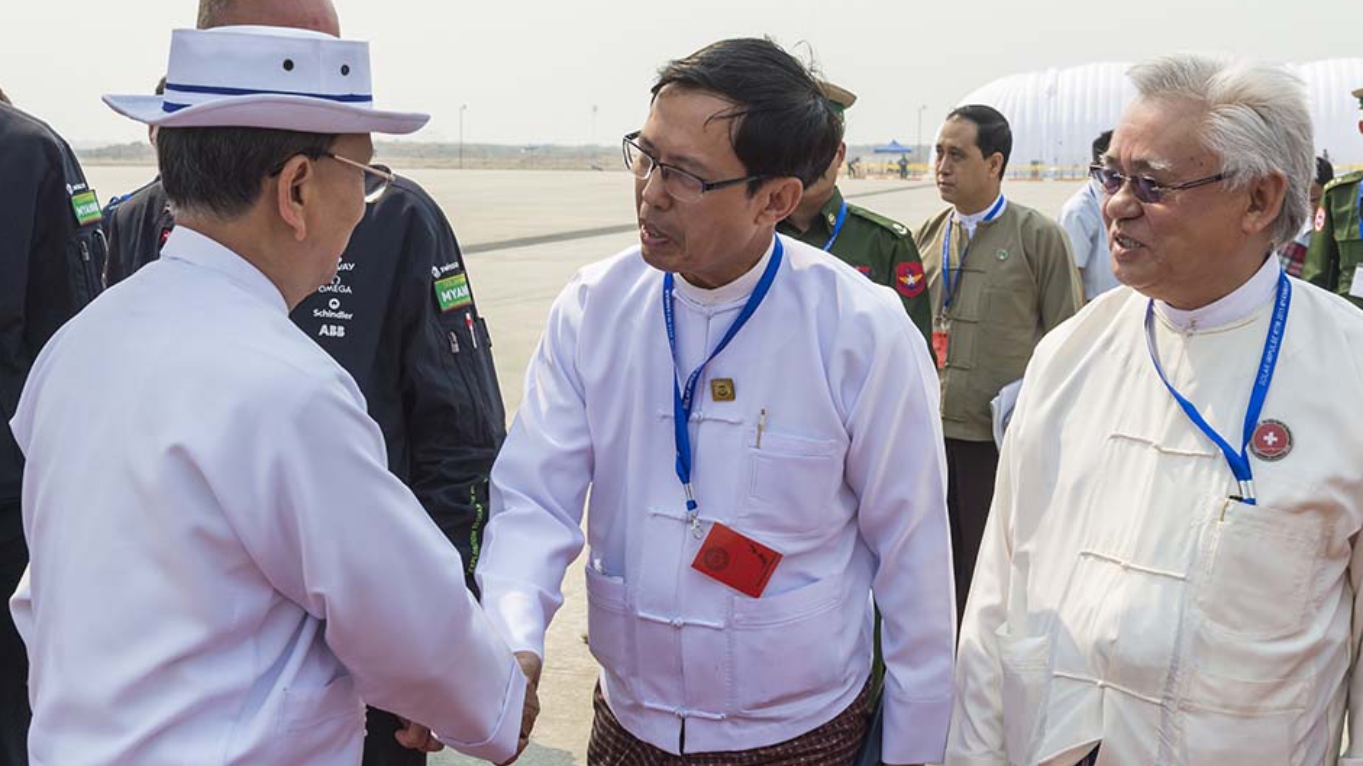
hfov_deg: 43.7
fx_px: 1698
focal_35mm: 47
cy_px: 354
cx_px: 691
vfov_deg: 25.4
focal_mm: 44
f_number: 11
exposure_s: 1/1600
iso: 640
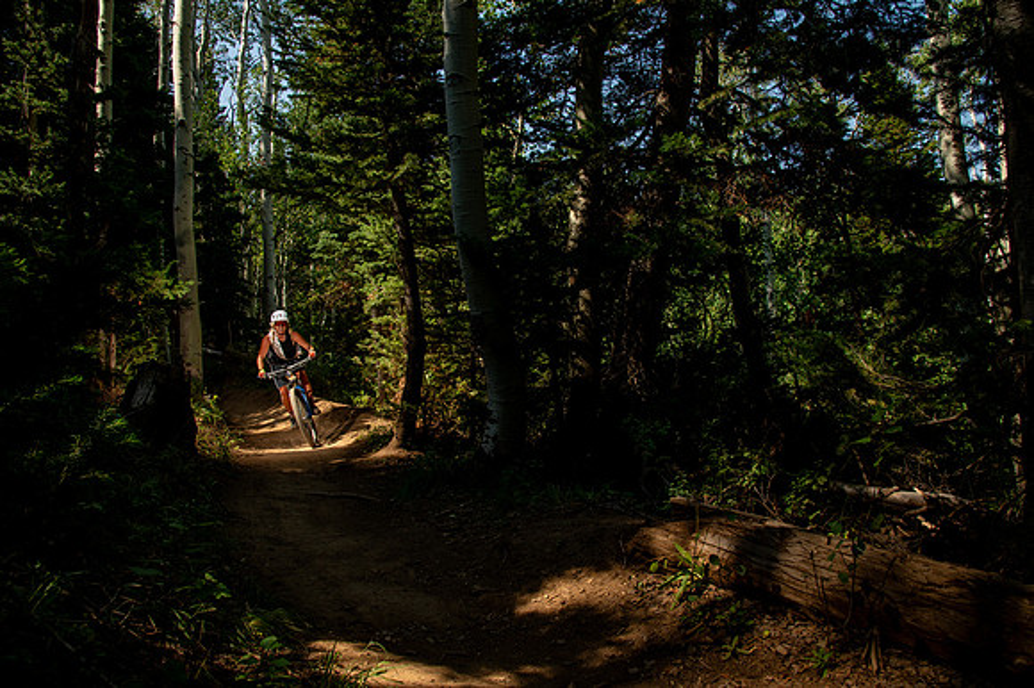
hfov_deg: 71.5
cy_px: 344
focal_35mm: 25
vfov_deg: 51.2
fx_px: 718
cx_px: 526
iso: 500
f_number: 10
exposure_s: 1/320
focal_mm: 24
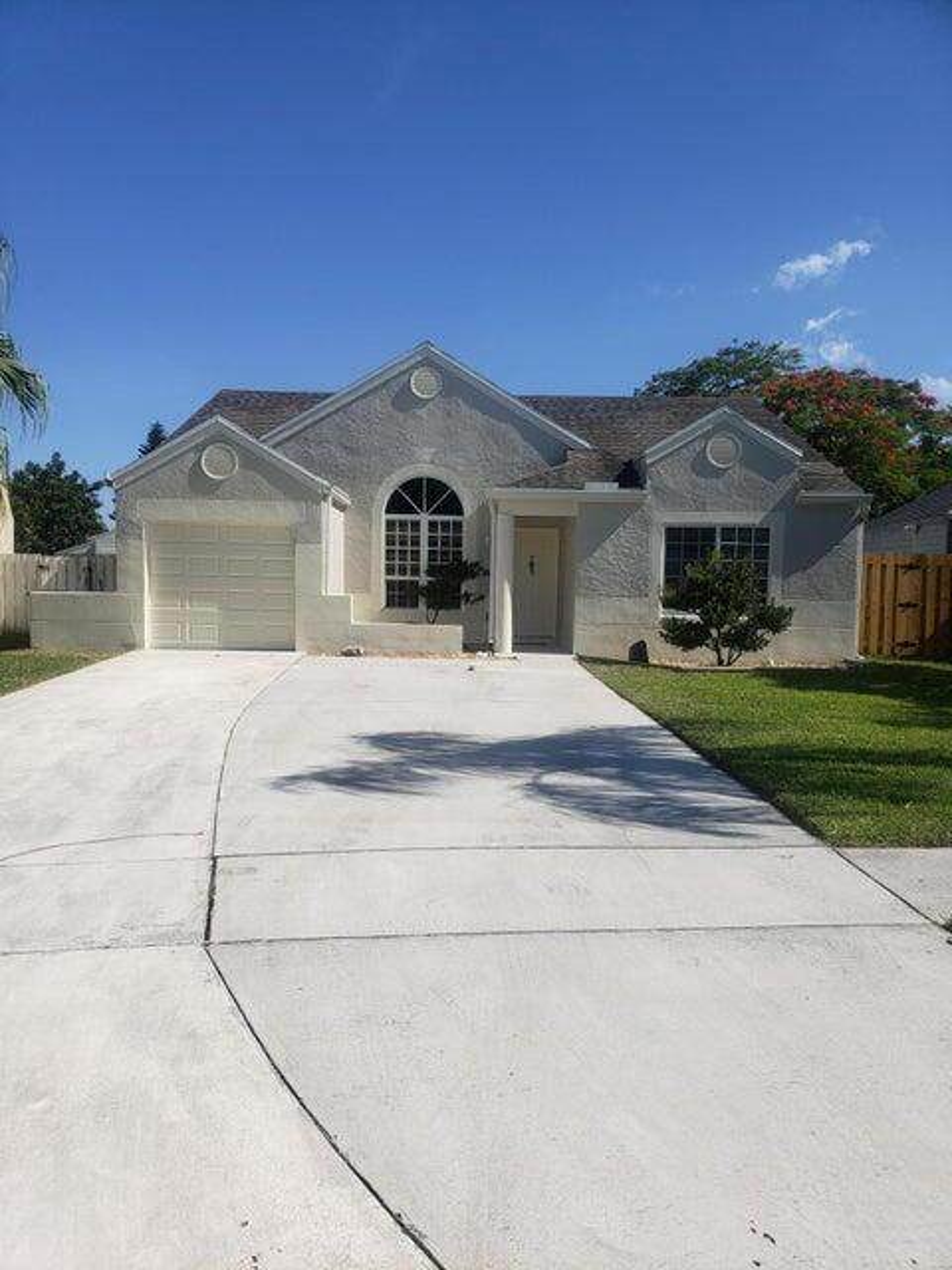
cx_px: 476
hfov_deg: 53.1
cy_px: 635
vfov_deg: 67.3
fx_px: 953
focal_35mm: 26
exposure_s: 1/2289
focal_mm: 4.3
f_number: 2.4
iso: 50
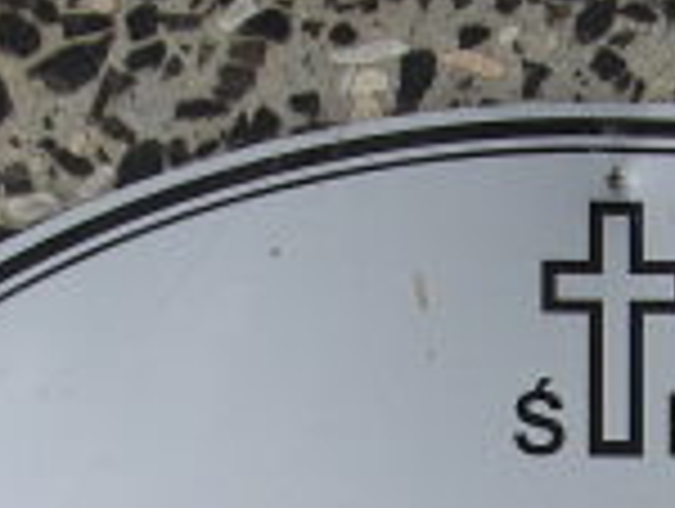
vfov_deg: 8.0
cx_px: 626
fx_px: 3496
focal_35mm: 179
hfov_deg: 11.0
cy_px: 980
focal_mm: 7.6
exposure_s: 1/152
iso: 100
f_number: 3.7
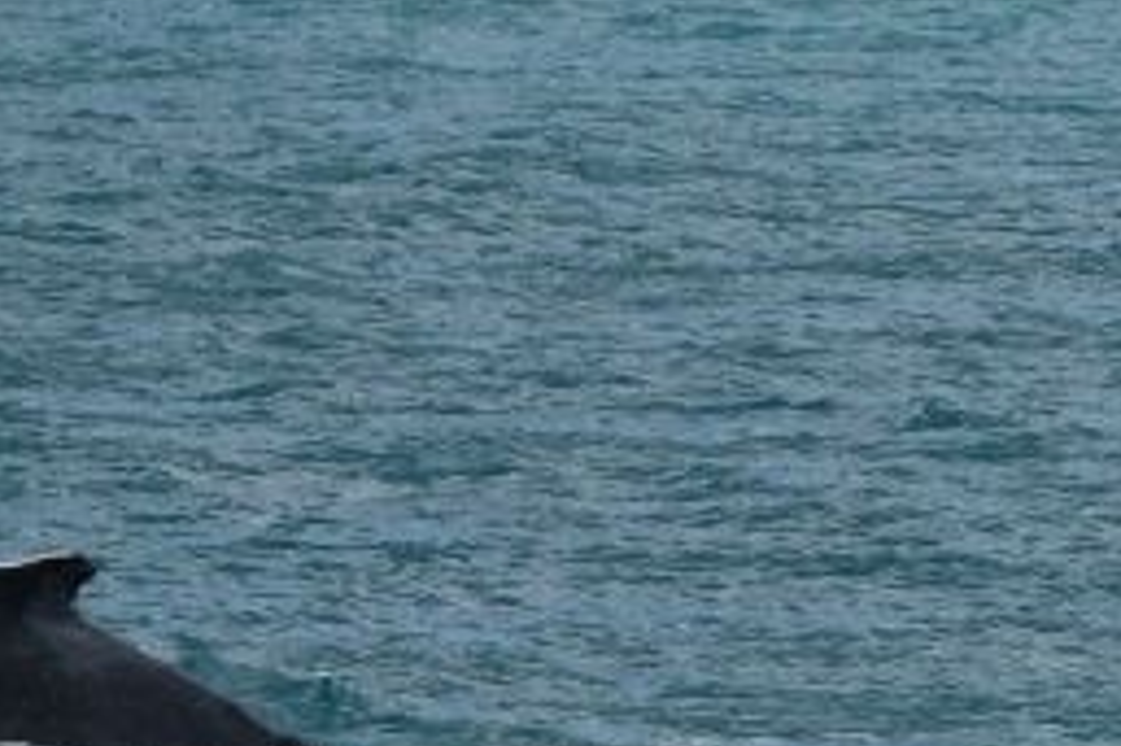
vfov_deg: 2.5
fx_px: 16959
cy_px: 997
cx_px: 580
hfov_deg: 3.8
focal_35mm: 545
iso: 900
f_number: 5.3
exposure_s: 1/8000
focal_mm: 175
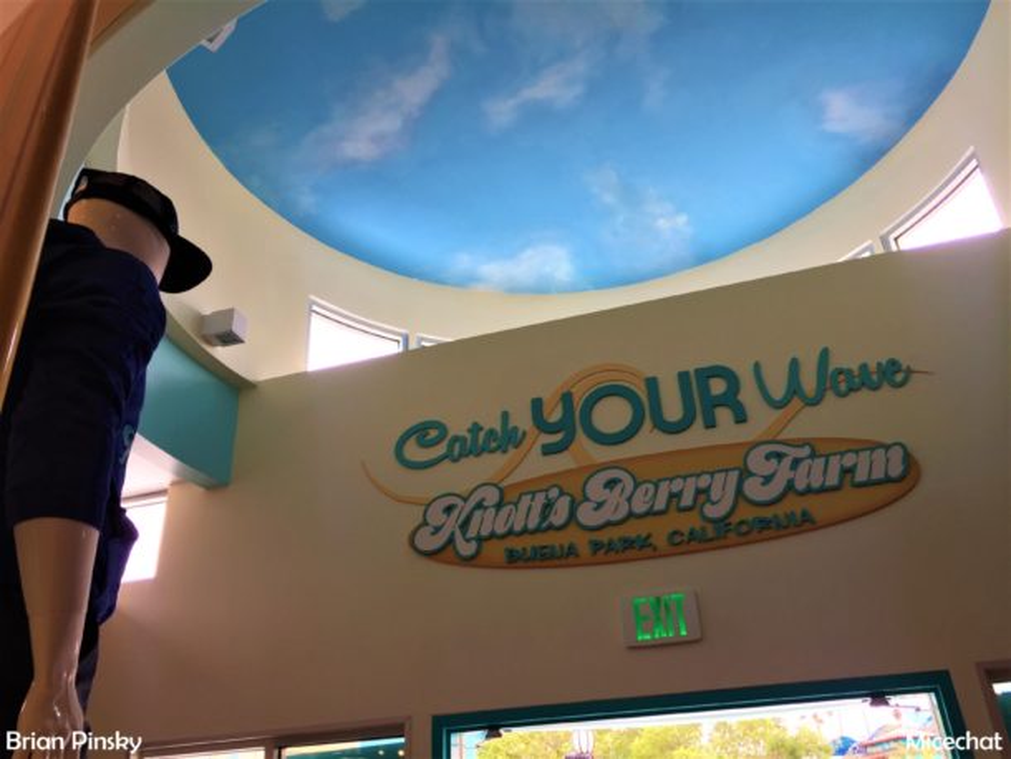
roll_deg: +0.7
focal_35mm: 29
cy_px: 380
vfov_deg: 48.3
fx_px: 847
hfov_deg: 61.6
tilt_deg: +28.2
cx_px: 506
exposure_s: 1/120
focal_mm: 4.15
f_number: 2.2
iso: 32
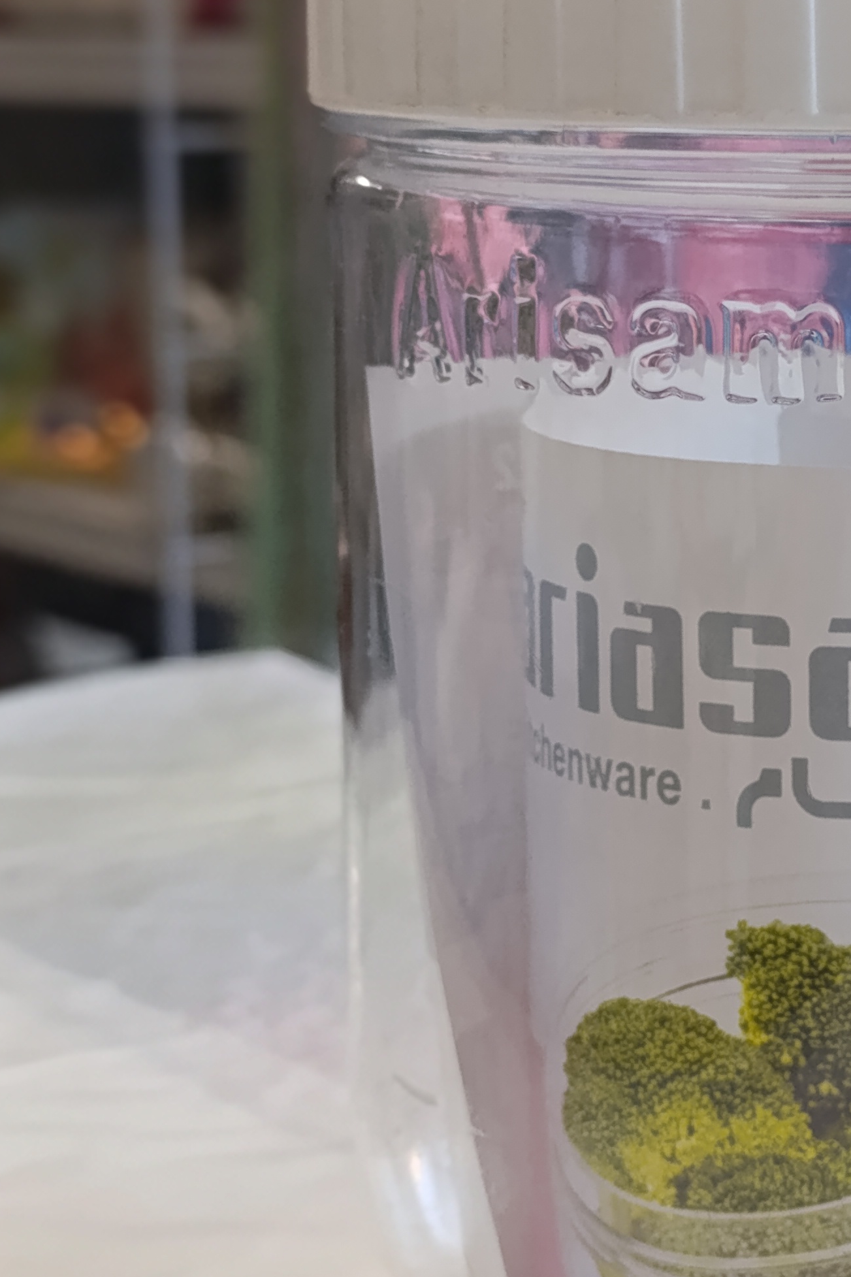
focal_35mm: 100
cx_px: 920
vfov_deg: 20.4
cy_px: 589
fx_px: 3546
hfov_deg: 13.4
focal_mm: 6.14
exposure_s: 1/100
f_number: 1.6
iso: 640
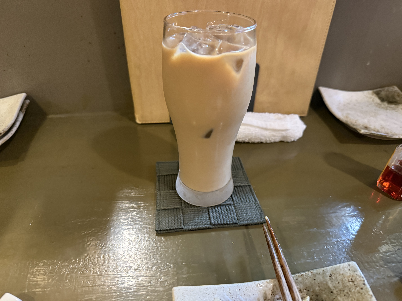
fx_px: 279
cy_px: 150
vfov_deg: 56.8
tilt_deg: -35.9
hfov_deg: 71.6
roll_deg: -1.0
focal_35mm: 24
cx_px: 201
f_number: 1.78
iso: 640
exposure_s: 1/33
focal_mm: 6.76
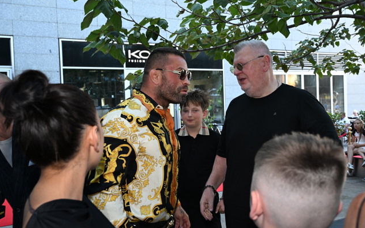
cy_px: 117
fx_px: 318
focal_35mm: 32
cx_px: 186
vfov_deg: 39.4
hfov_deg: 59.7
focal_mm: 29
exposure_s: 1/125
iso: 1600
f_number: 5.6
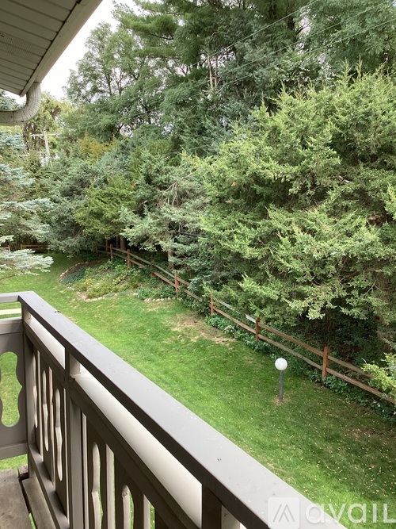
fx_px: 473
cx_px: 198
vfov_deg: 58.4
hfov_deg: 45.4
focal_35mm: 31
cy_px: 264
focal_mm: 3.3
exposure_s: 1/120
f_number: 2.4
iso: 32
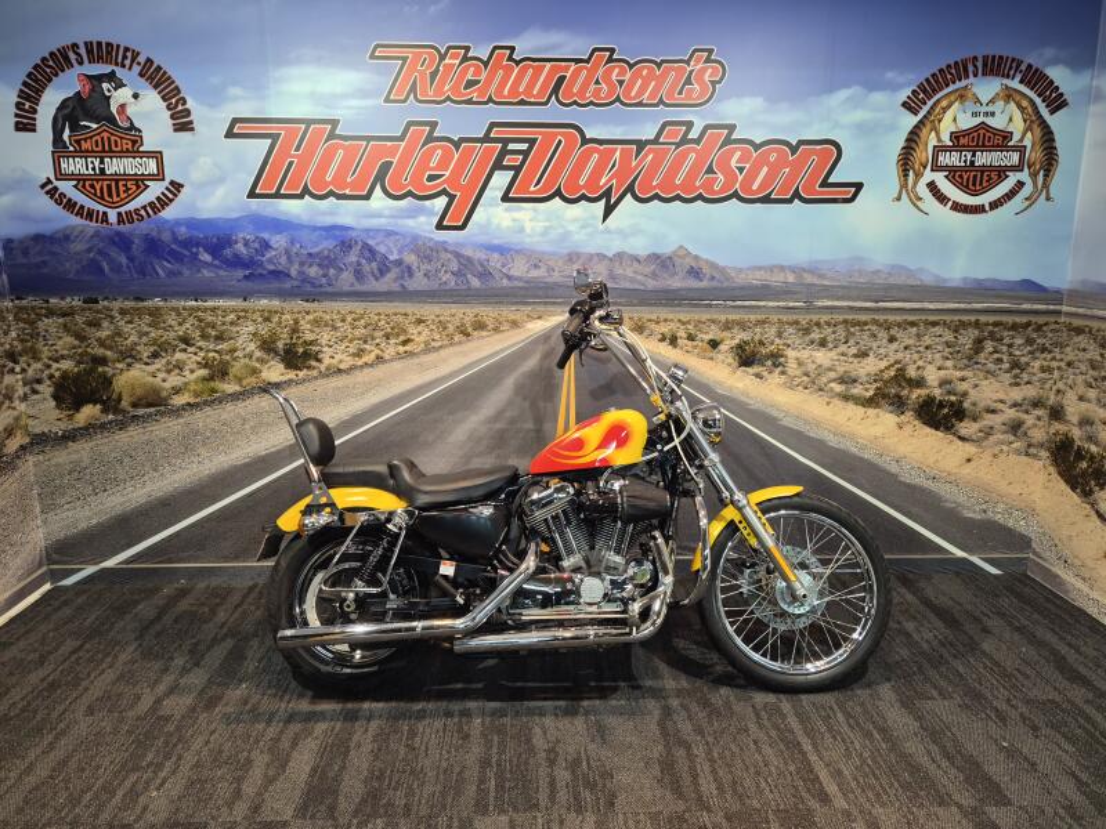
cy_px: 414
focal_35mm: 23
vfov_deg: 58.9
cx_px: 553
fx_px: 735
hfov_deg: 73.9
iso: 200
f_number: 1.8
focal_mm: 5.4
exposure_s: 1/100
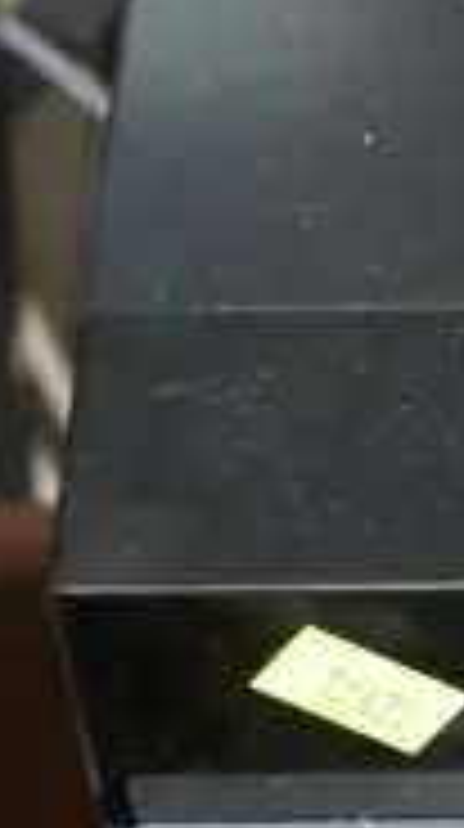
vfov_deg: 11.7
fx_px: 3996
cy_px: 842
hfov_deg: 6.3
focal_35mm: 182
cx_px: 1124
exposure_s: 1/60
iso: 400
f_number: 3.6
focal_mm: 15
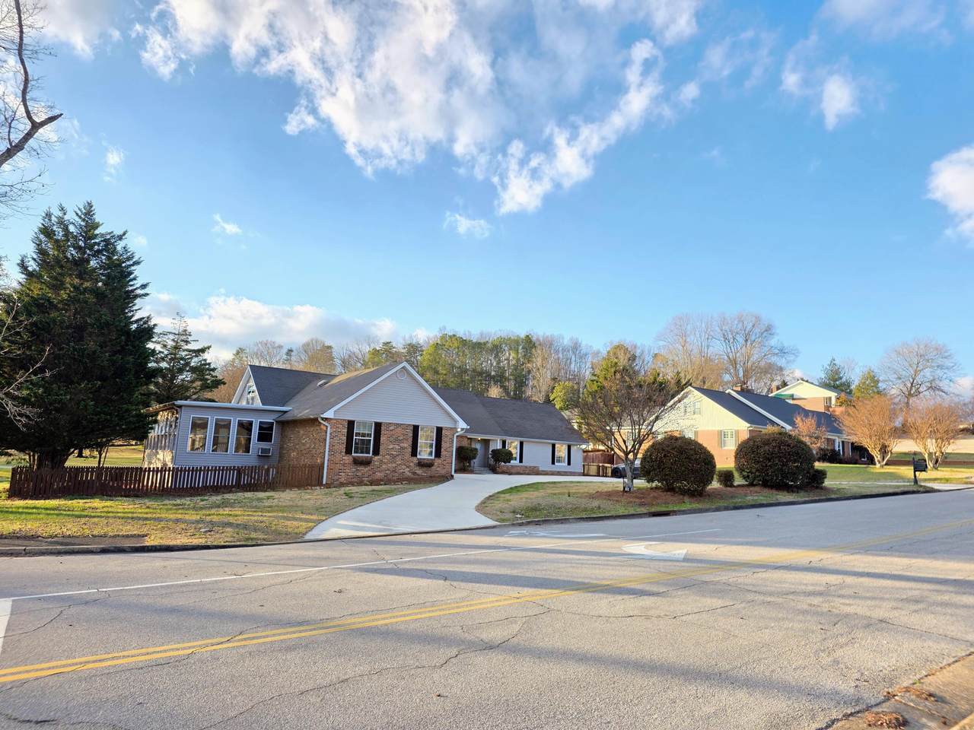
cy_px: 365
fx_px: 647
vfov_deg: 58.9
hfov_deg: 73.9
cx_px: 487
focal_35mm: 23
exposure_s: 1/359
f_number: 1.7
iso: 32
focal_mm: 6.25
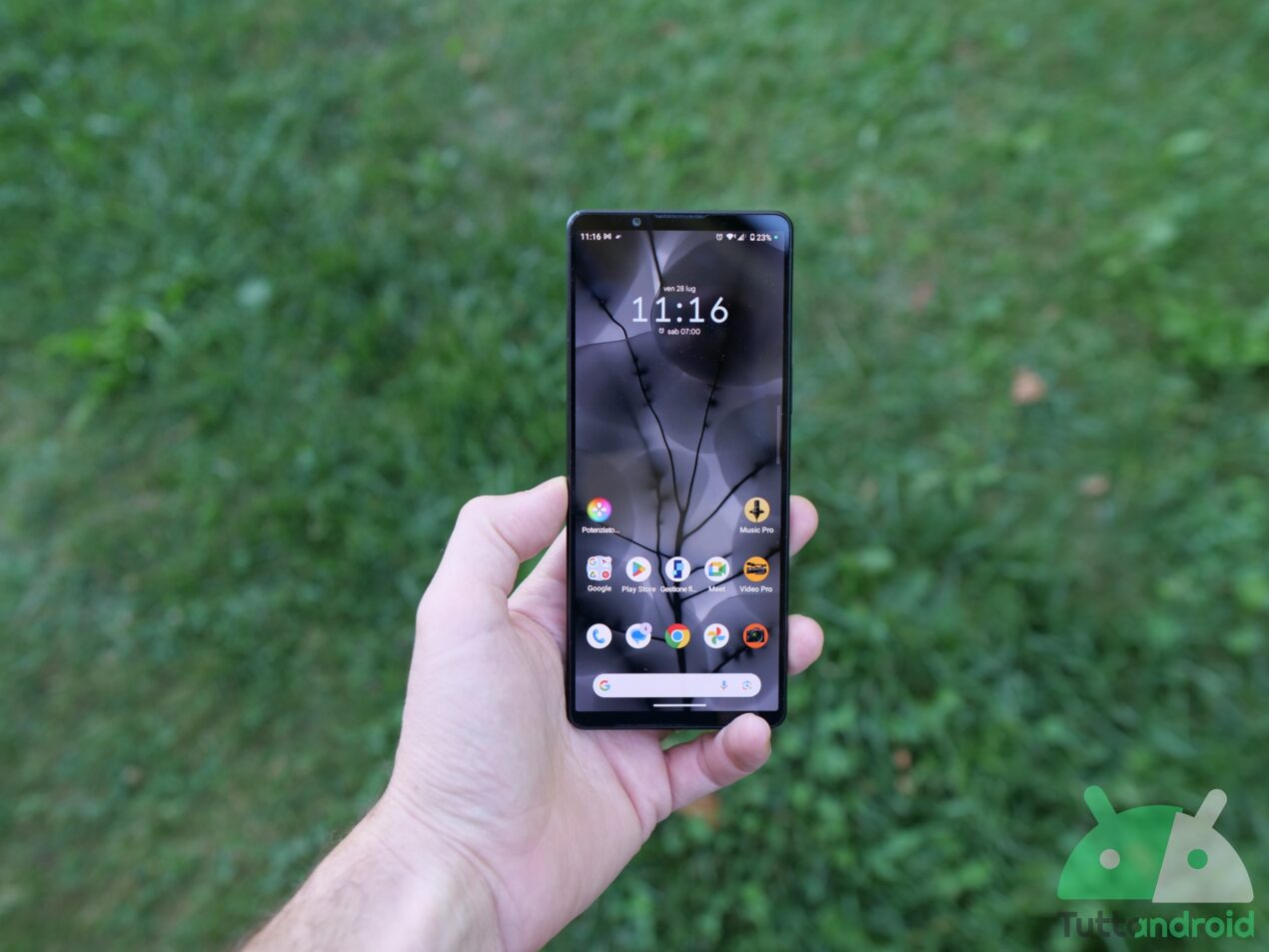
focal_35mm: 32
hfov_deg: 56.8
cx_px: 634
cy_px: 476
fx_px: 1173
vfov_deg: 44.2
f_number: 2
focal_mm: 16
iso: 200
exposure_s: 1/320
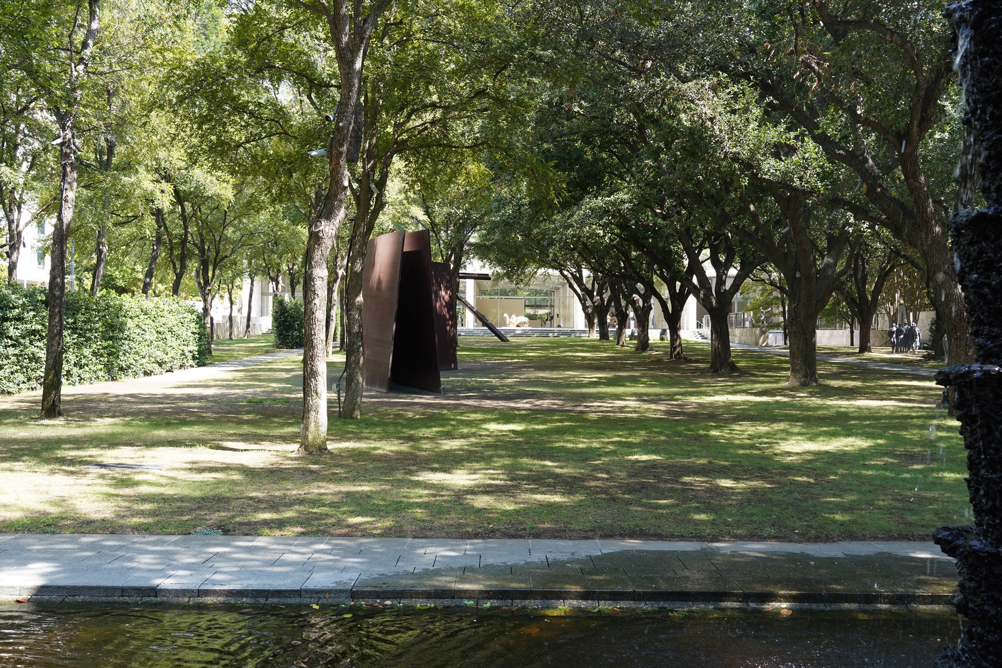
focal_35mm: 38
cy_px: 334
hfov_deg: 50.7
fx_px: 1058
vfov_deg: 35.1
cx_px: 501
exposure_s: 1/100
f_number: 8
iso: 400
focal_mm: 38
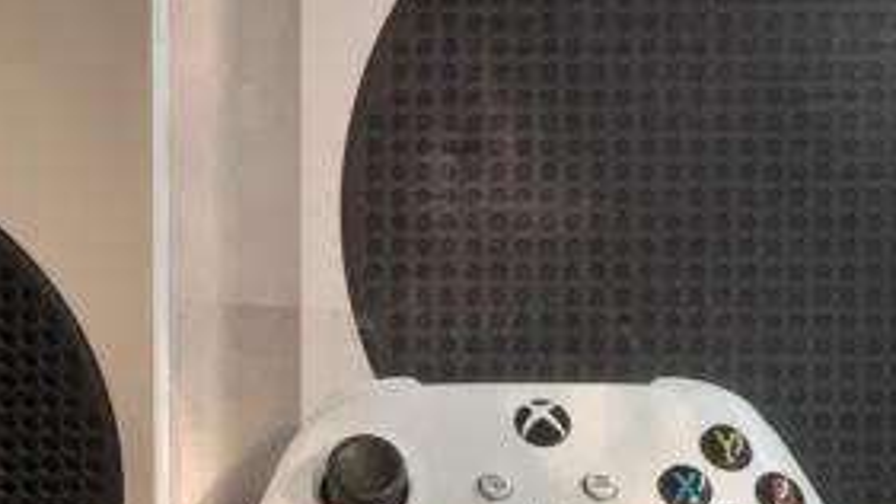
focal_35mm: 62
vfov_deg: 19.4
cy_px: 293
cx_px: 293
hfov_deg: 33.5
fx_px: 1473
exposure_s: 1/40
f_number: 2
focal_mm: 4.6
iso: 320
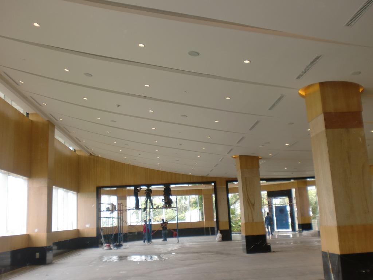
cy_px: 140
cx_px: 186
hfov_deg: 52.6
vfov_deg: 40.7
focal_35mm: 35
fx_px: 377
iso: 64
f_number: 3.1
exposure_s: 1/80
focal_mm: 6.3
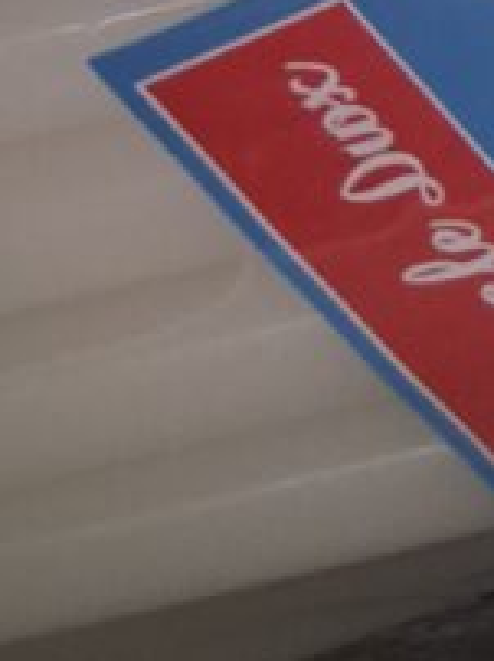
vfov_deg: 12.7
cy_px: -740
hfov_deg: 11.0
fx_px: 2517
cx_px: 576
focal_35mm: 132
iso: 250
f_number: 1.8
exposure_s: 1/120
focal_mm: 3.98
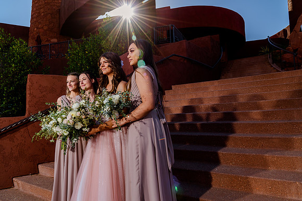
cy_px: 100
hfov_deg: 73.1
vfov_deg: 52.5
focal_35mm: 24
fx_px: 204
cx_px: 151
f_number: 8
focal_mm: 24
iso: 125
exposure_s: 1/200
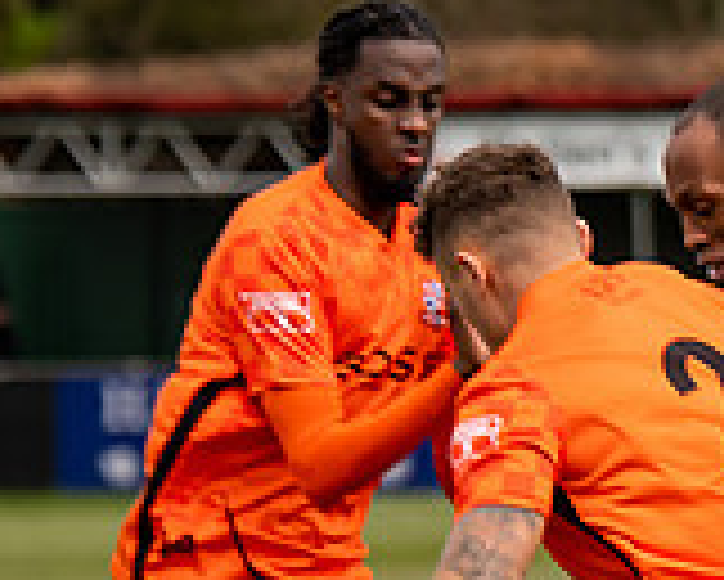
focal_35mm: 652
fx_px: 13979
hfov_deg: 3.0
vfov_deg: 2.4
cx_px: 902
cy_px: 646
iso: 200
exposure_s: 1/500
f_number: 4
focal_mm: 135
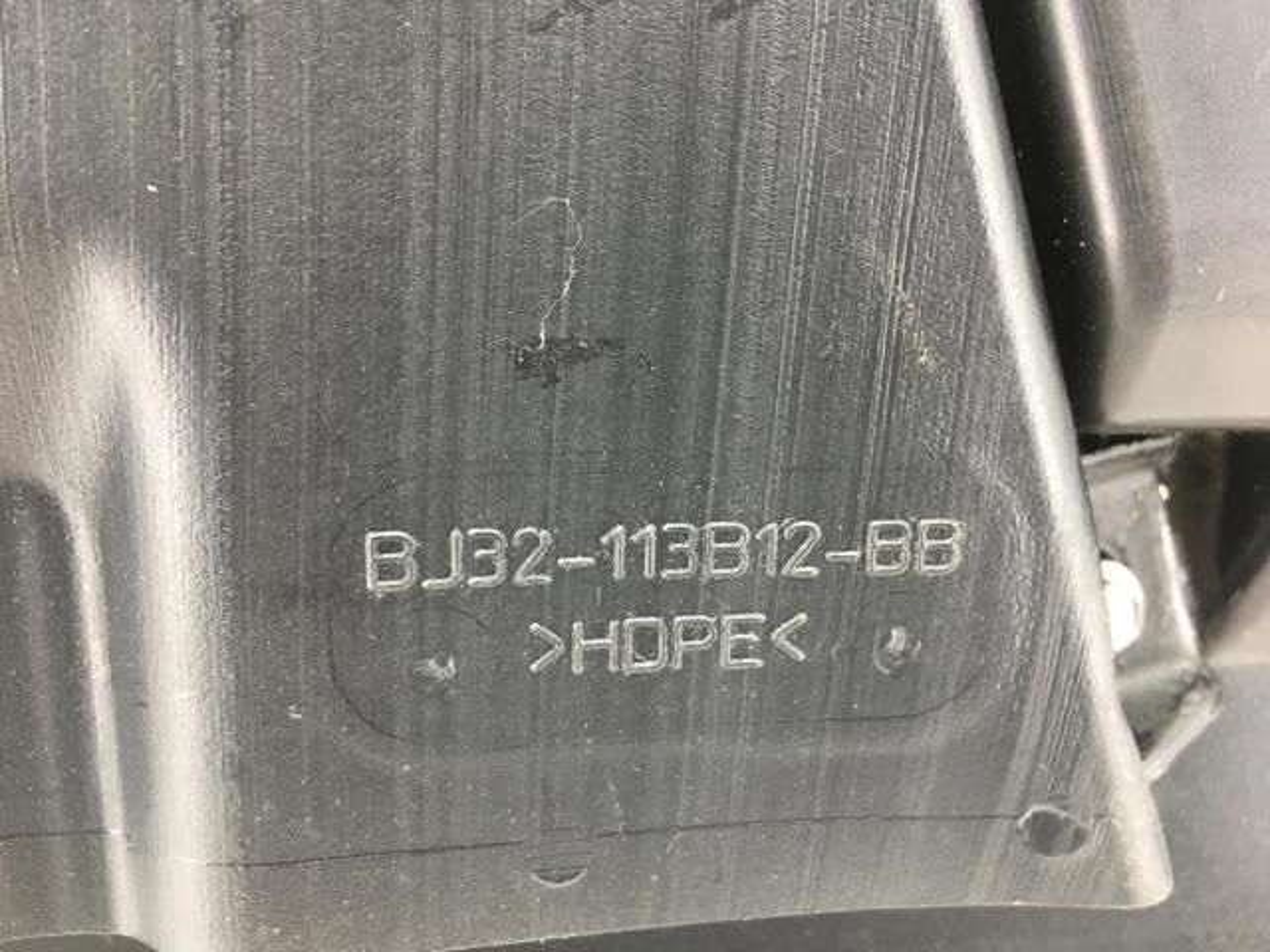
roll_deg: -2.6
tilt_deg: -20.8
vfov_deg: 48.2
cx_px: 635
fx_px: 1064
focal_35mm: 29
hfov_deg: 61.7
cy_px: 476
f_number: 2.2
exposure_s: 1/33
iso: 80
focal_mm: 4.15
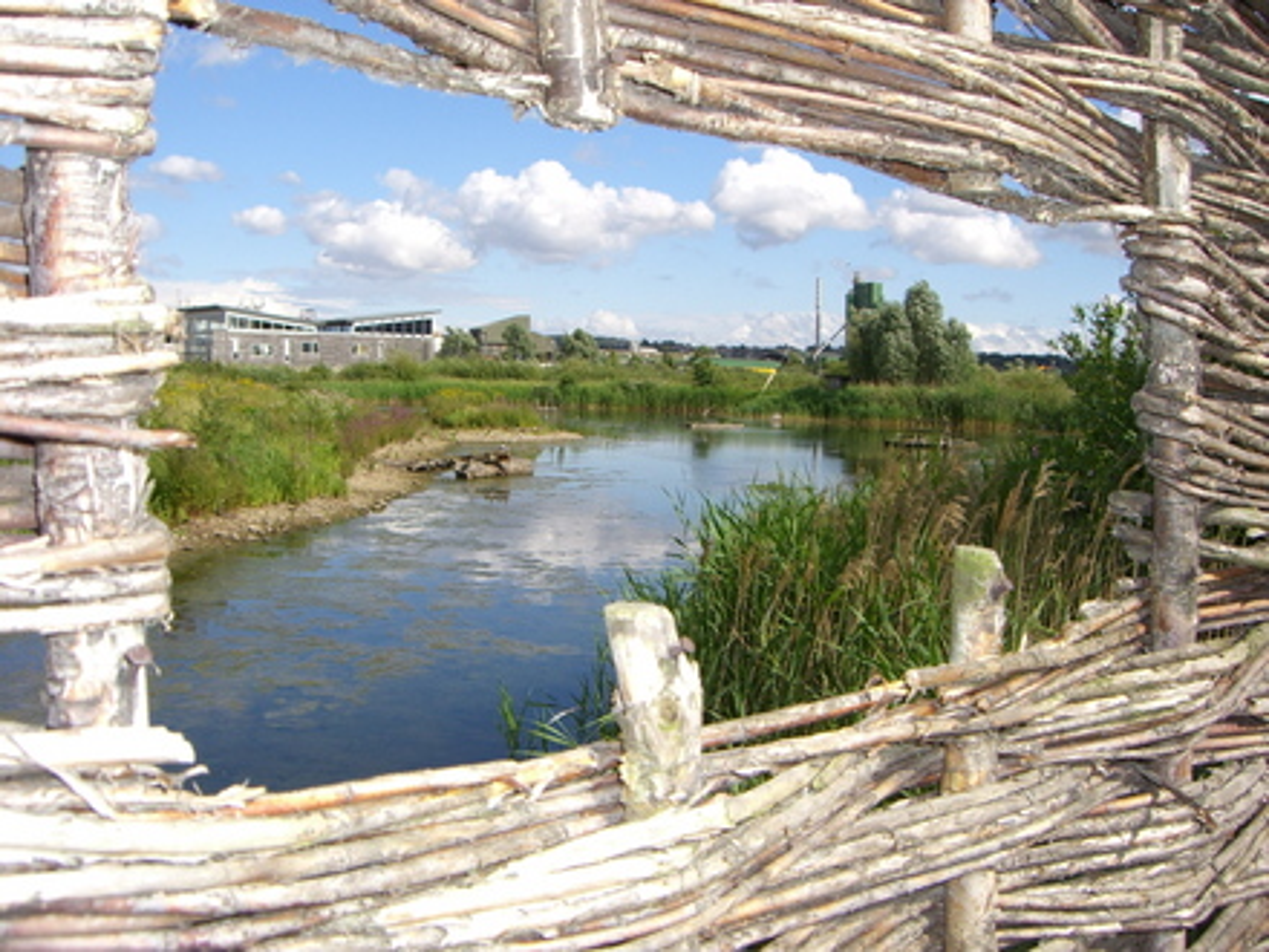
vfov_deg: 37.7
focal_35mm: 38
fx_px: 1393
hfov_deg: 49.0
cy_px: 476
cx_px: 634
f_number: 4.3
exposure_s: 1/640
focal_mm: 6.2
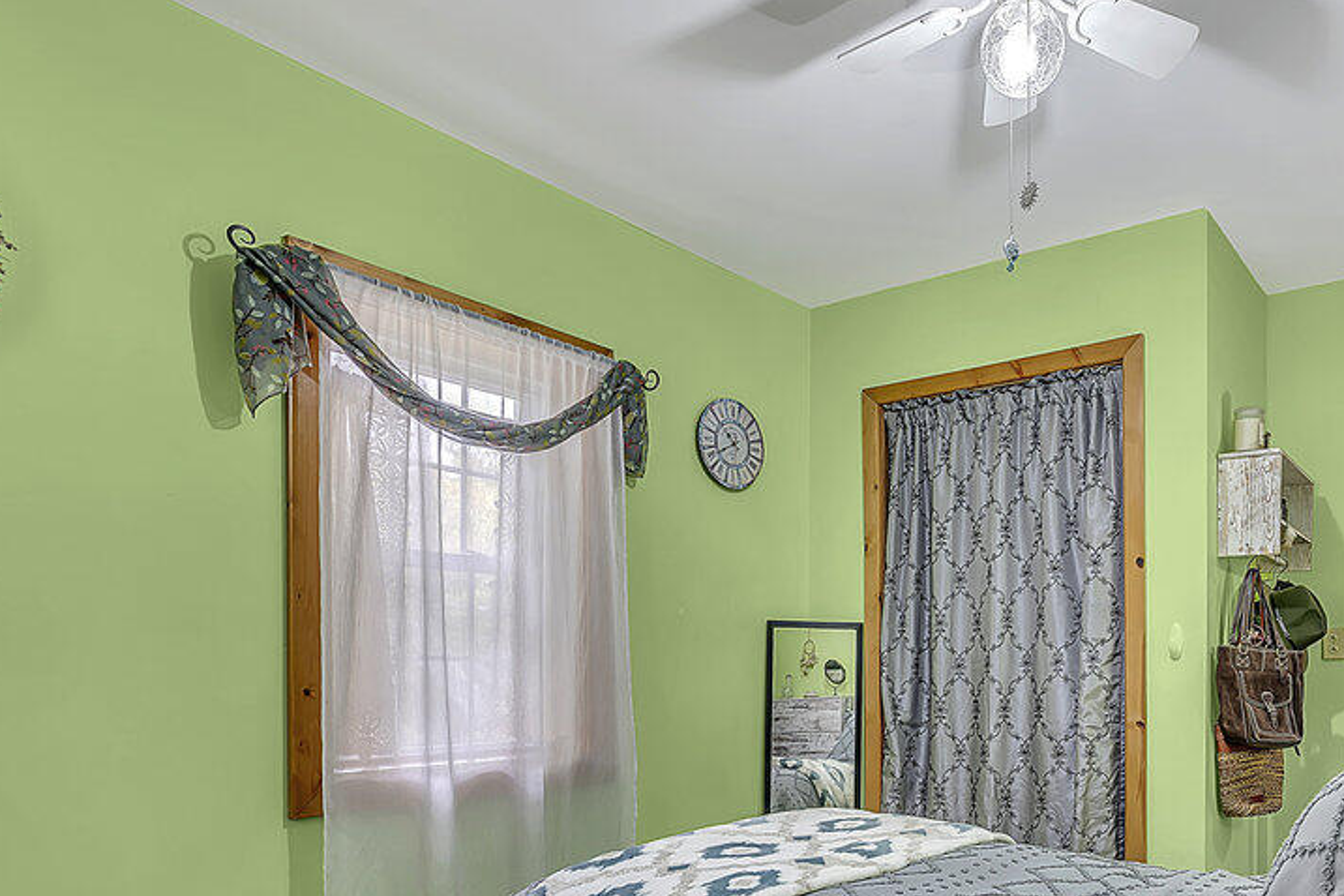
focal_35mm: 25
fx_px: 933
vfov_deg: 49.2
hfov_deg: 69.1
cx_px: 917
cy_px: 676
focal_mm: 14
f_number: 8
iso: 200
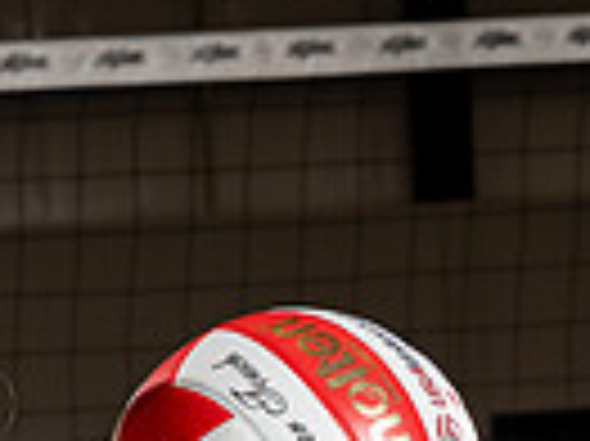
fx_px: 3423
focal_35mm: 201
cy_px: 976
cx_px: -41
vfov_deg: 7.0
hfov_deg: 9.8
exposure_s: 1/250
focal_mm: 61
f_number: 8
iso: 100
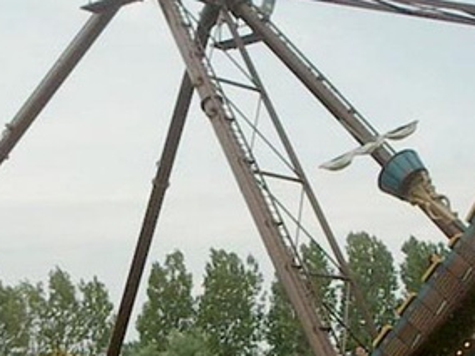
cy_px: 249
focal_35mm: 106
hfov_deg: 18.5
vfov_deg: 13.9
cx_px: 159
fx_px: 1455
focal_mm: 5.8
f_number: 4.8
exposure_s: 1/500
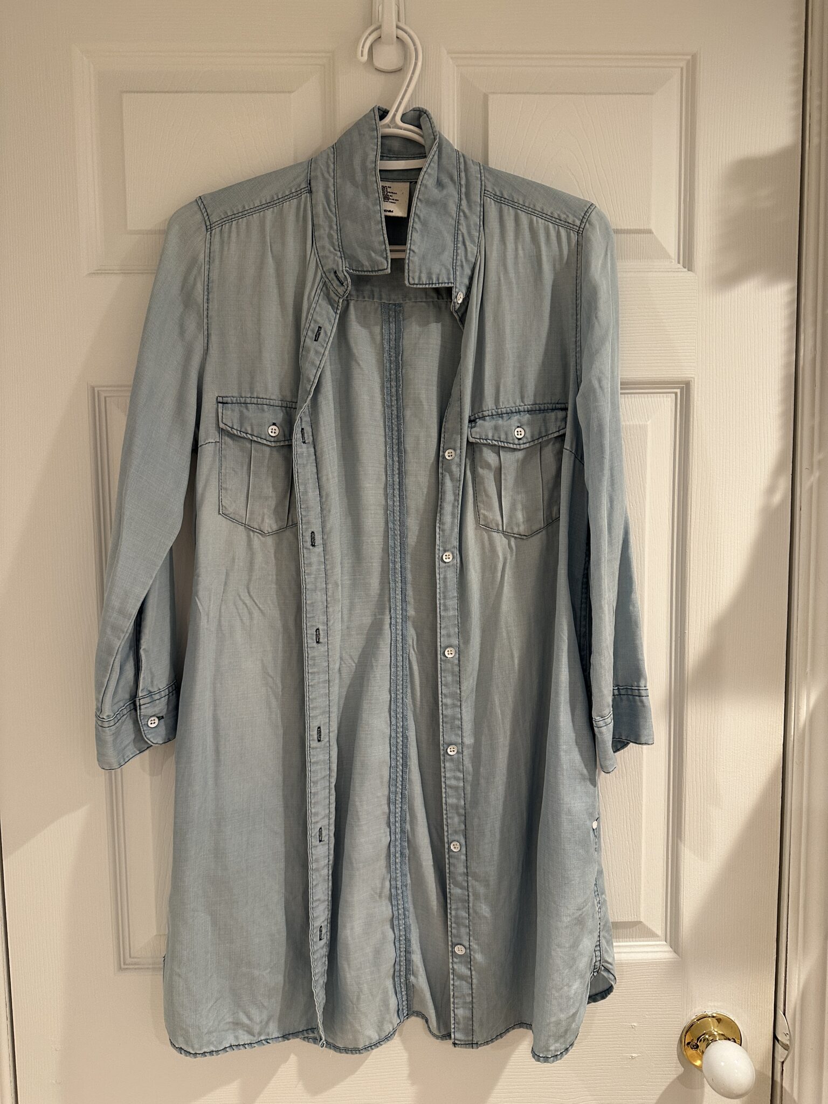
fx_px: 765
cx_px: 414
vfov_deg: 71.6
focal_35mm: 24
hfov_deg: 56.8
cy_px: 552
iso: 200
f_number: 1.78
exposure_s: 1/60
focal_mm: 6.86
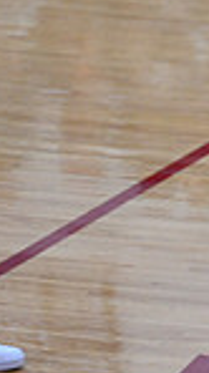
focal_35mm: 779
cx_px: 677
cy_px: 24
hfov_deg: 1.5
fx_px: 7692
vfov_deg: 2.8
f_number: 4
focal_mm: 190
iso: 4000
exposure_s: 1/400
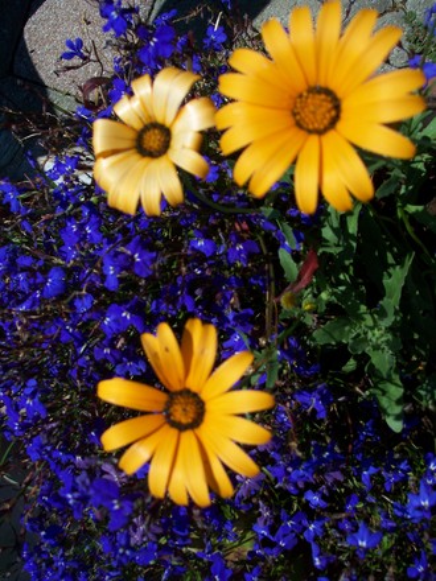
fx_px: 638
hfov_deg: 37.7
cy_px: 290
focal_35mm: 38
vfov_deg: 49.0
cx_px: 218
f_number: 4.8
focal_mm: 8
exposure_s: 1/1000
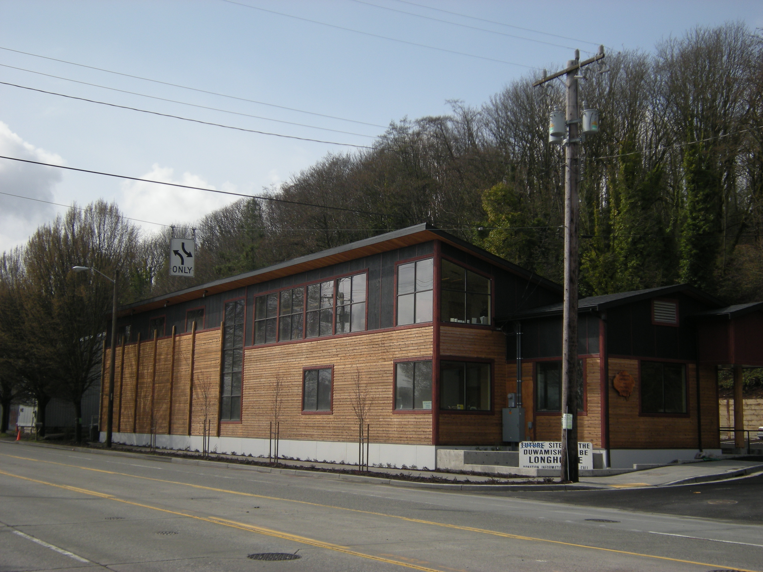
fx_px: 992
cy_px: 286
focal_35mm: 45
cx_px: 382
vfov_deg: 32.2
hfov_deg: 42.1
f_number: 7
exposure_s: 1/238
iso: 64
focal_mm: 7.5
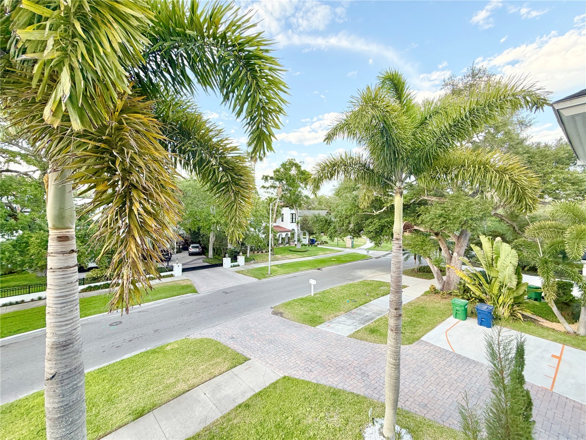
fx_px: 237
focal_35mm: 14
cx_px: 293
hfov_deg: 102.1
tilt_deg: -0.2
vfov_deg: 85.7
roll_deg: +0.2
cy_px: 220
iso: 50
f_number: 2.2
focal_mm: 2.22
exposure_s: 1/138
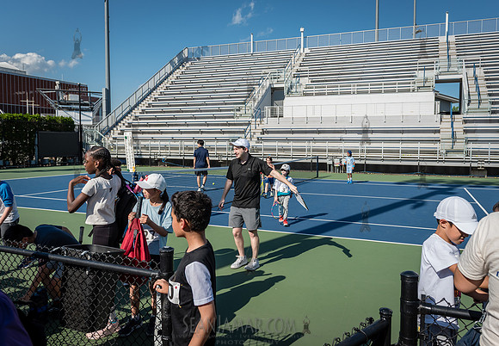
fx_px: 379
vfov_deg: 49.0
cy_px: 160
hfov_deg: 66.5
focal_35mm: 27
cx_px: 279
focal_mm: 24
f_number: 5
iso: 200
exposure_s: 1/1250
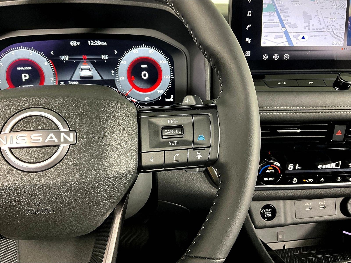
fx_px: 294
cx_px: 176
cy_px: 132
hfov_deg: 61.7
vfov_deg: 48.2
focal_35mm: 29
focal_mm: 3
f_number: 1.8
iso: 200
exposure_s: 1/60
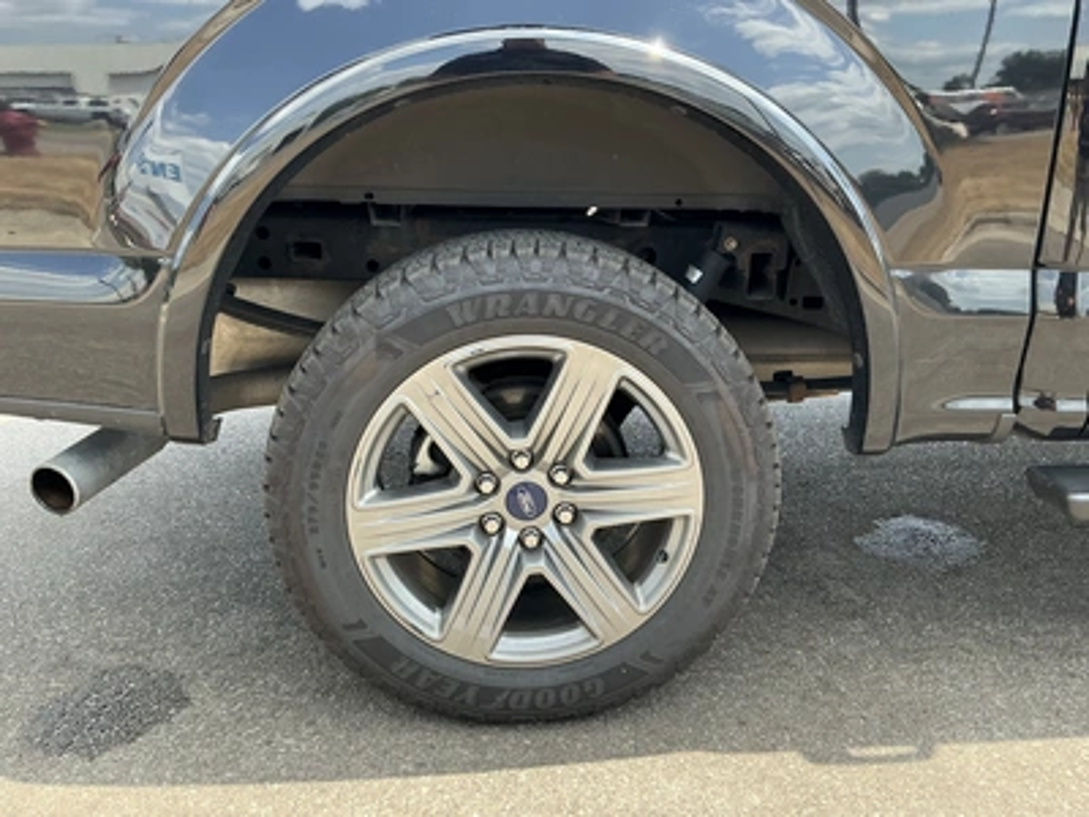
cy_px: 408
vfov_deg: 49.7
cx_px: 544
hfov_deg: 63.4
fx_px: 881
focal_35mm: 28
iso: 25
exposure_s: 1/295
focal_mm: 3
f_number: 1.8
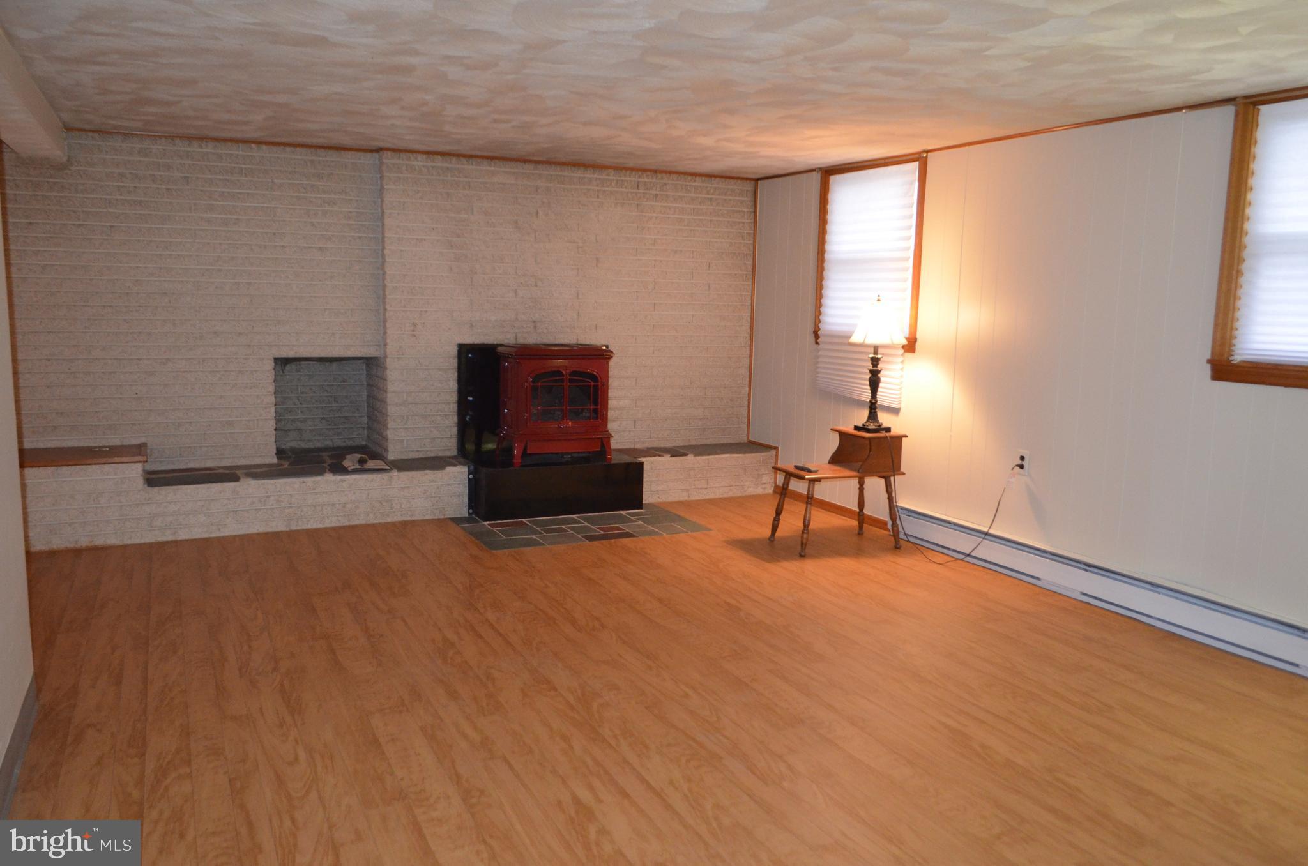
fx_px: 979
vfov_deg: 47.7
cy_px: 433
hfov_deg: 67.5
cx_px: 654
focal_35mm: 27
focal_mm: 18
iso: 2200
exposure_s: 1/60
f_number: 3.5
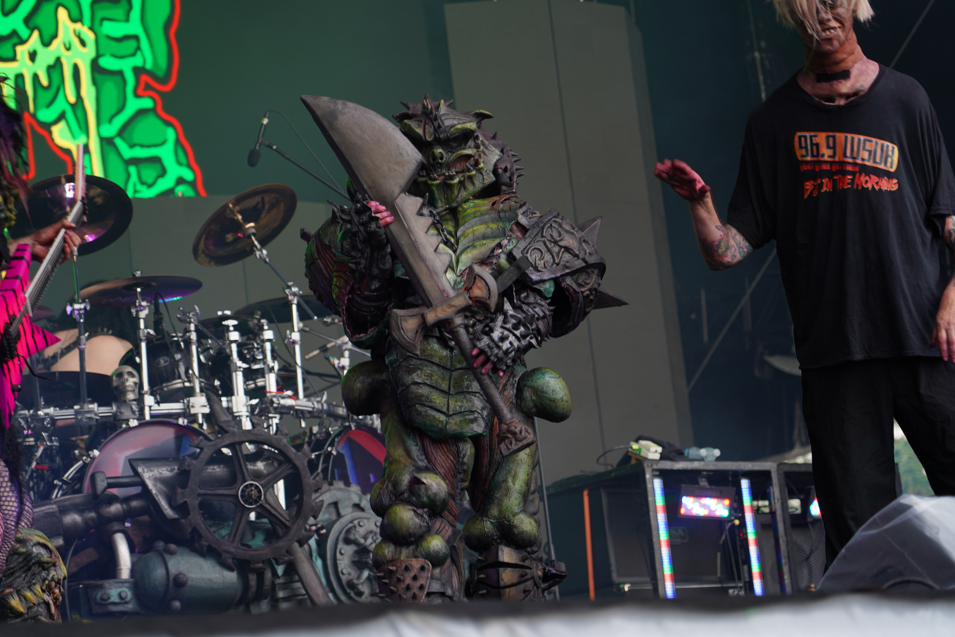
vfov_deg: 13.0
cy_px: 318
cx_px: 478
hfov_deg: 19.5
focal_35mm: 105
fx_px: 2785
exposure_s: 1/125
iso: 200
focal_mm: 105
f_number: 4
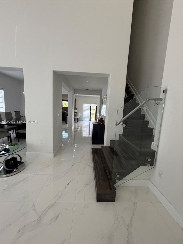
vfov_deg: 102.1
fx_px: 99
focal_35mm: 14
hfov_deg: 85.7
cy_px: 122
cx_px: 92
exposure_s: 1/81
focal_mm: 2.22
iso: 320
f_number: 2.2
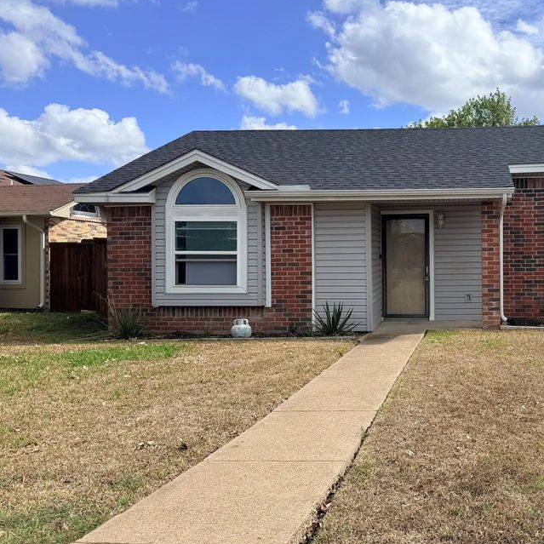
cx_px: 421
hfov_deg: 46.3
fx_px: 605
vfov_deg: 48.4
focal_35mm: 34
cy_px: 261
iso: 80
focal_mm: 6.76
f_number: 1.78
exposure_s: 1/5714
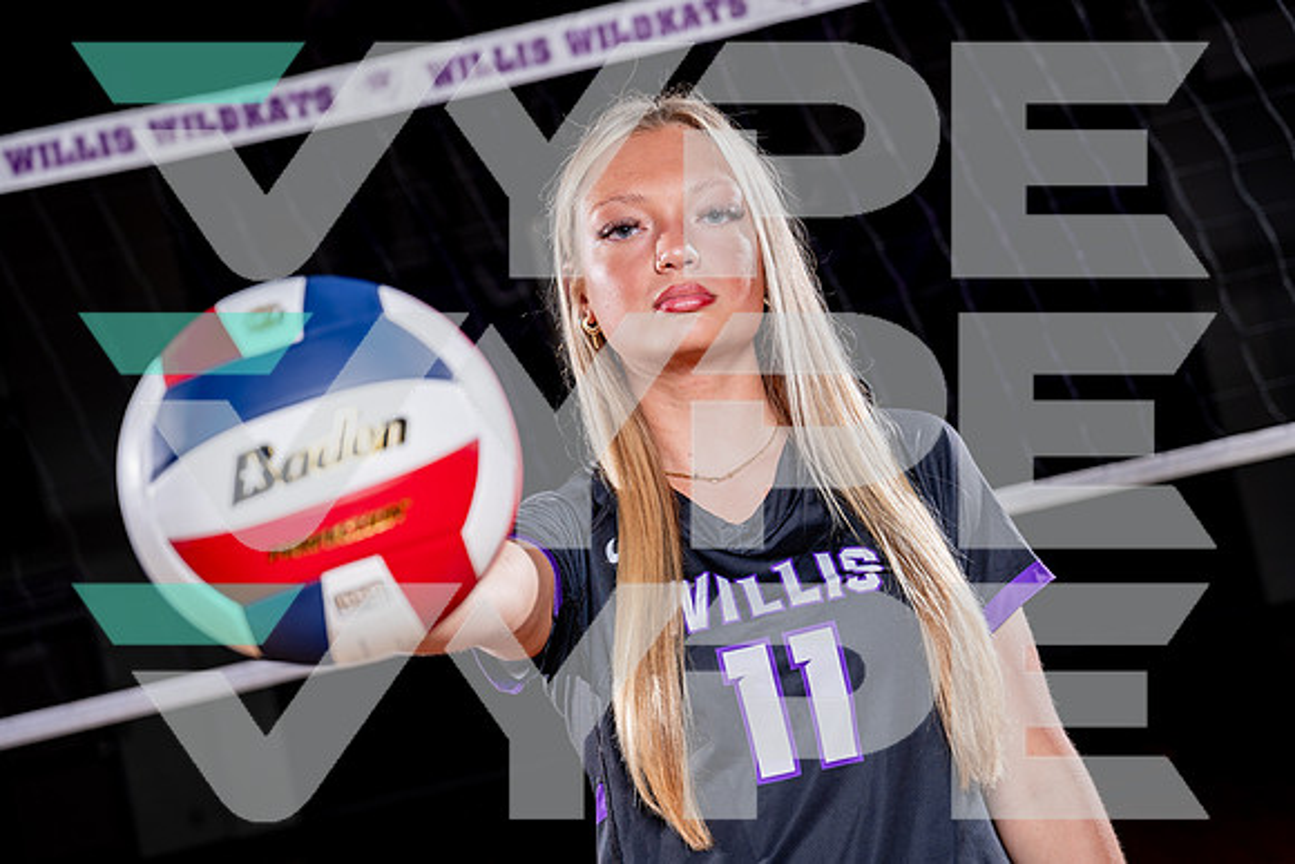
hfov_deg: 28.1
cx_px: 648
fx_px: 2589
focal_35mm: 72
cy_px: 432
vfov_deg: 19.0
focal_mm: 70
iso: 100
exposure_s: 1/250
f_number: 4
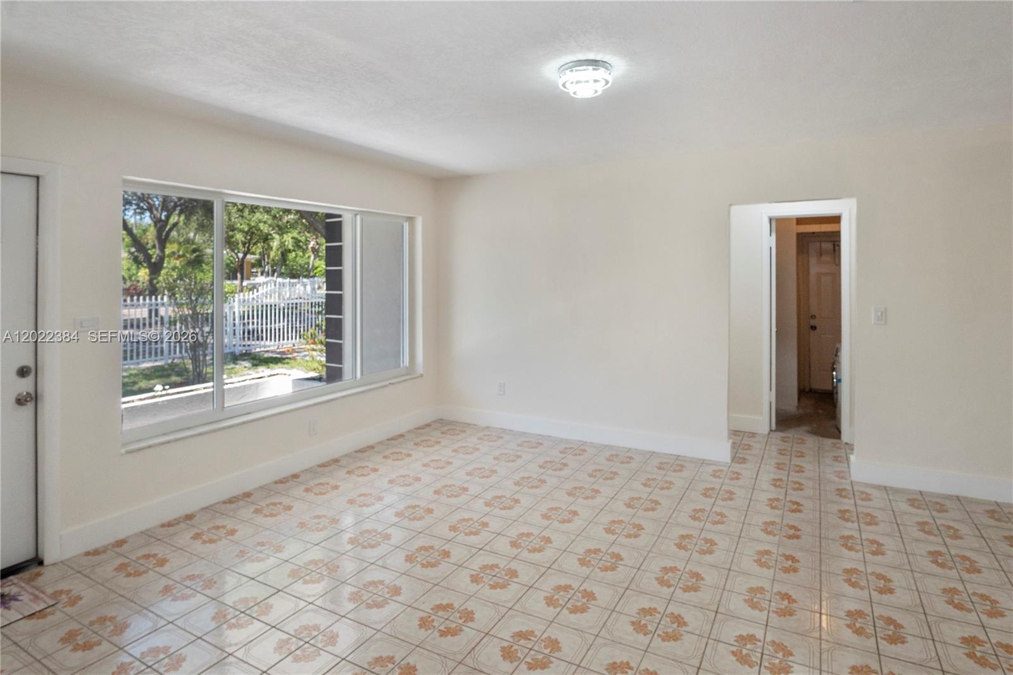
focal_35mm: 18
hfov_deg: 90.0
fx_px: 506
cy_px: 338
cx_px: 506
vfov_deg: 67.4
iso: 400
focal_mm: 12
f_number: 8
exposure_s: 1/60
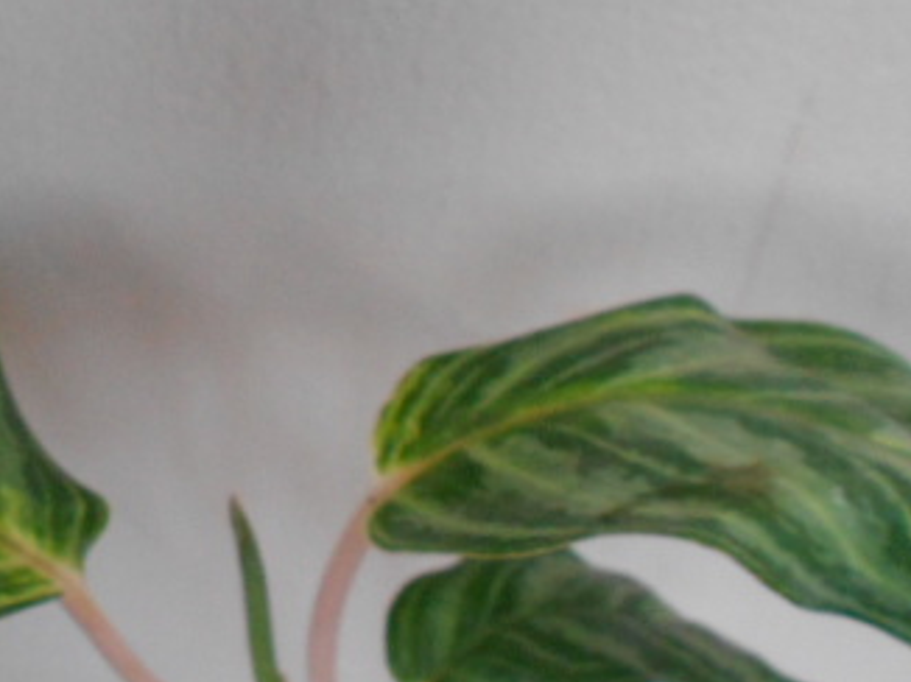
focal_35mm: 57
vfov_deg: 25.6
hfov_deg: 33.4
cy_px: 355
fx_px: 1499
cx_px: 288
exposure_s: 1/8
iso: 400
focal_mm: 5.3
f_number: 3.4
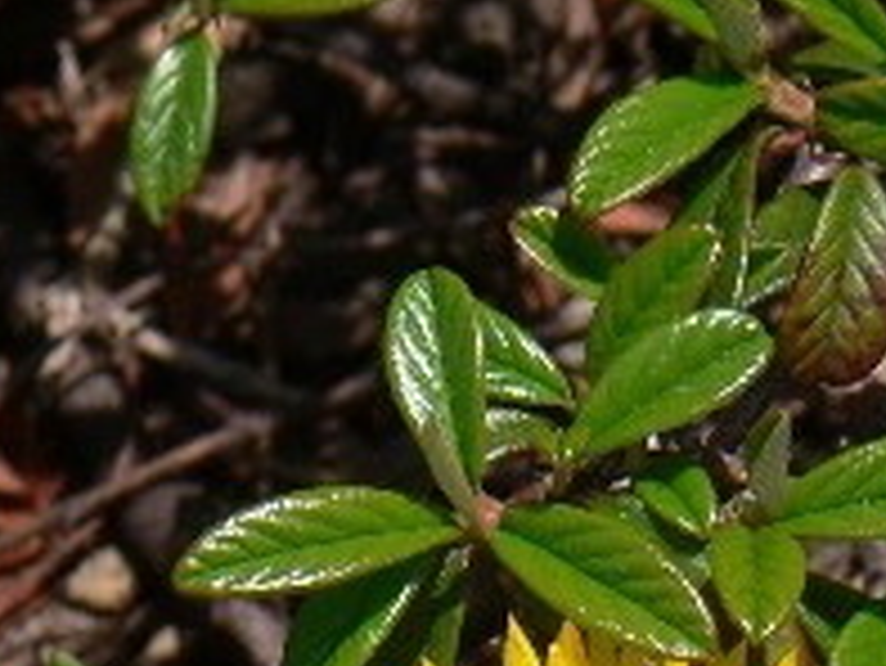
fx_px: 13830
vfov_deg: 2.7
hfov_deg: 3.7
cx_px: -130
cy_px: 1256
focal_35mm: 540
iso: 80
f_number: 5.6
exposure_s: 1/400
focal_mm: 28.2
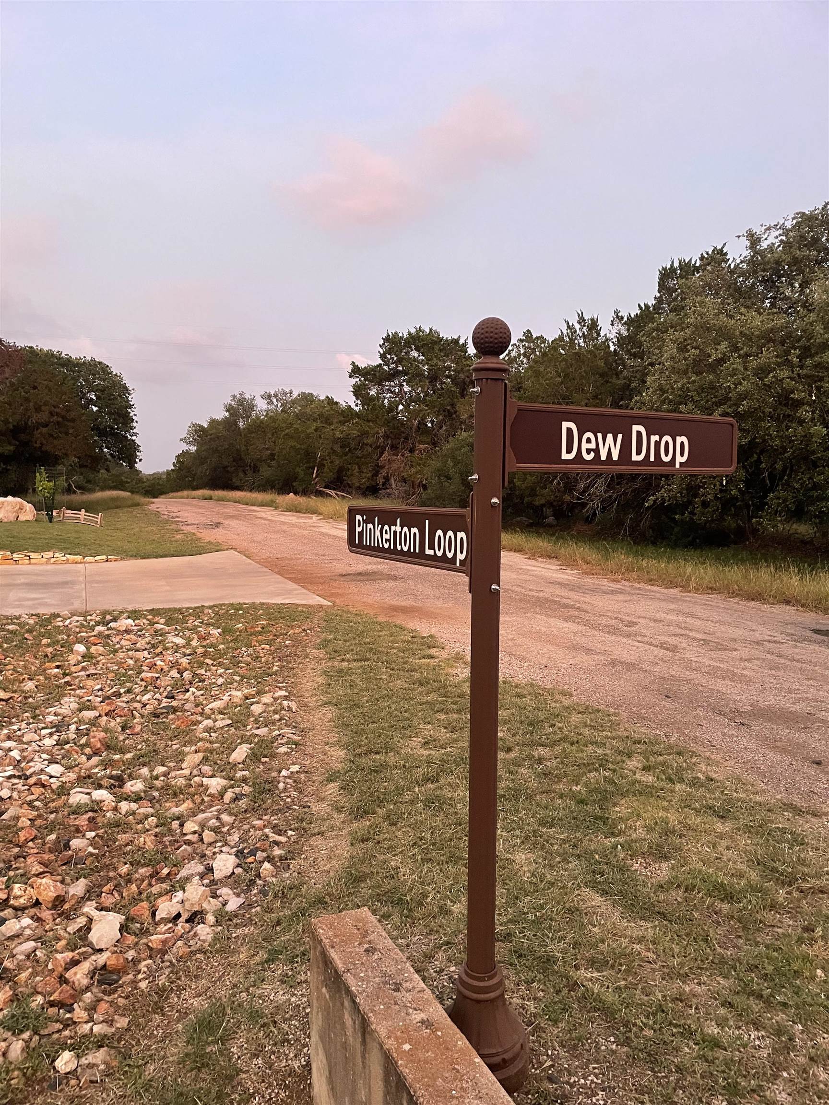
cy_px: 552
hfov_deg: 53.1
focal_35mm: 26
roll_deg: -1.9
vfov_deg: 67.3
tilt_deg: -5.1
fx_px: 830
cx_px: 414
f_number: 1.6
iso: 320
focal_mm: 4.2
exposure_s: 1/60
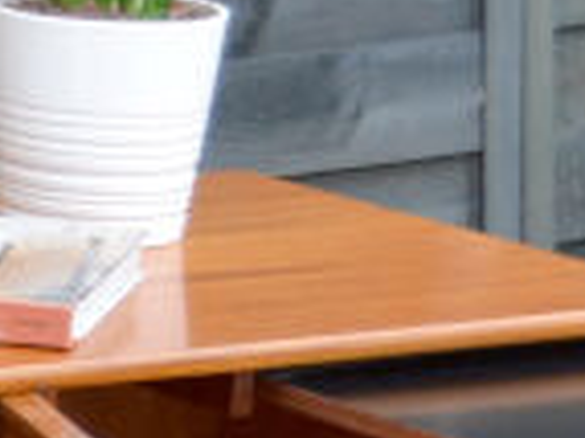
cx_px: -880
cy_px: 725
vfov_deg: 4.3
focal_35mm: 346
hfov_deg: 5.5
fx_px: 5842
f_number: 4.8
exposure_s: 1/125
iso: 360
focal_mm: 38
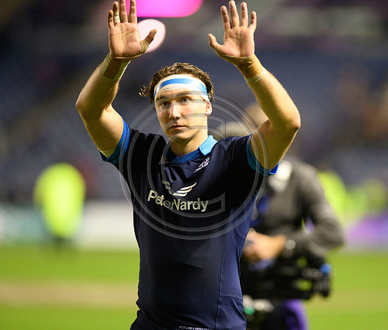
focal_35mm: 468
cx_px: 248
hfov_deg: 4.0
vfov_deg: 3.4
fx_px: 5504
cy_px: 165
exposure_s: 1/640
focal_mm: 400
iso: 5000
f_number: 3.2
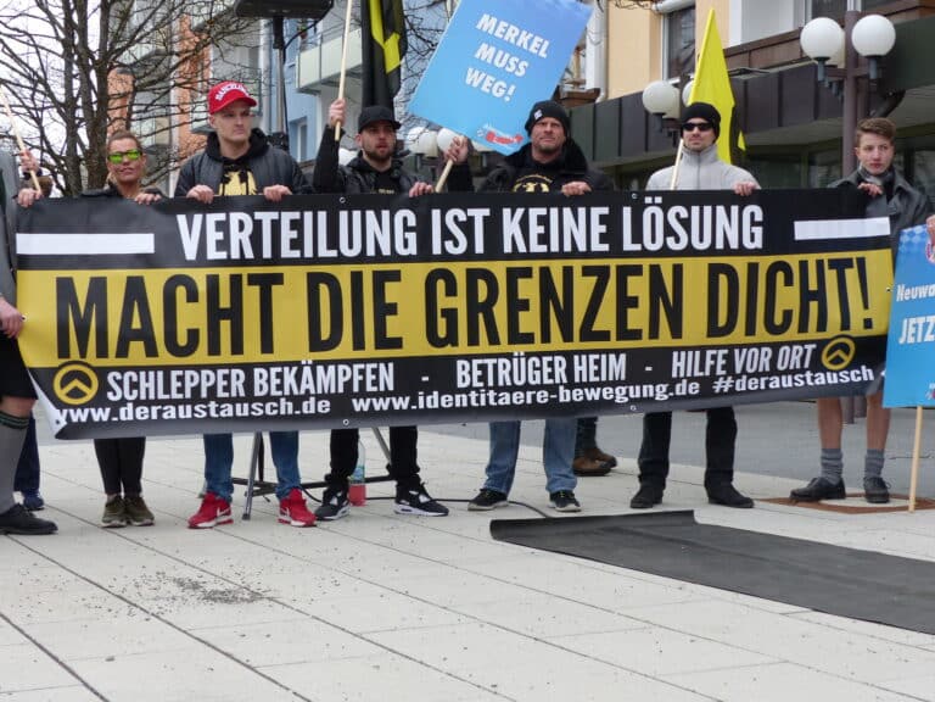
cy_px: 351
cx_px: 468
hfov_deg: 30.7
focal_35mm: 63
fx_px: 1702
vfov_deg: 23.3
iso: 100
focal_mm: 11.4
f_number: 3.5
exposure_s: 1/125
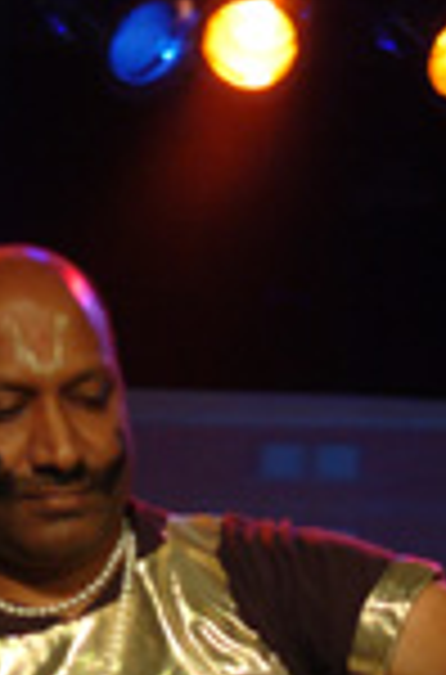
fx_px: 5052
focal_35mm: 270
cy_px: 1192
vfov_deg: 7.4
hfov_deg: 5.1
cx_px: 232
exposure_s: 1/125
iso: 400
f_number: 2.8
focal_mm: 45
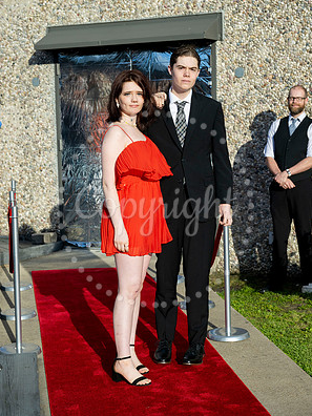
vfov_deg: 27.8
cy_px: 208
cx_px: 155
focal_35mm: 70
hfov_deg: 21.0
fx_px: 841
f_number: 5.6
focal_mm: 64
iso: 400
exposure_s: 1/3200
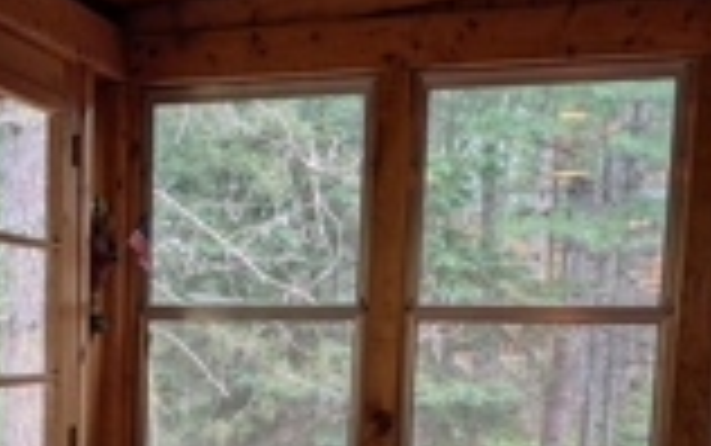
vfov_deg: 19.3
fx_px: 1241
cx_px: 117
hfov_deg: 31.0
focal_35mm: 64
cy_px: 514
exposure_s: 1/120
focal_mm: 6.9
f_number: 1.68
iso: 65
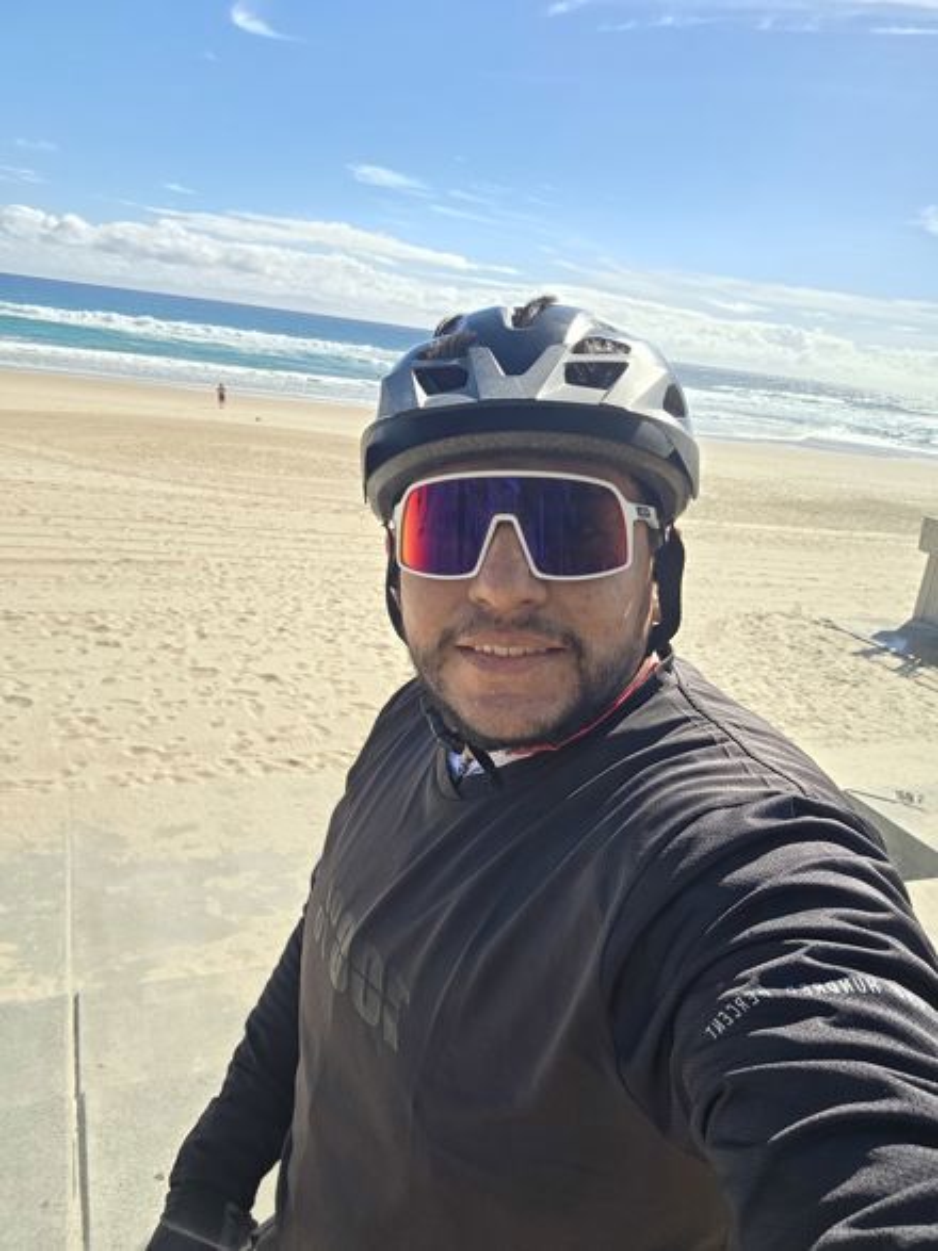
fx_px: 904
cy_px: 626
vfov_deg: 69.4
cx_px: 469
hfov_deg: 54.9
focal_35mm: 25
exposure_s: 1/583
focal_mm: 3.3
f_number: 2.2
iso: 25
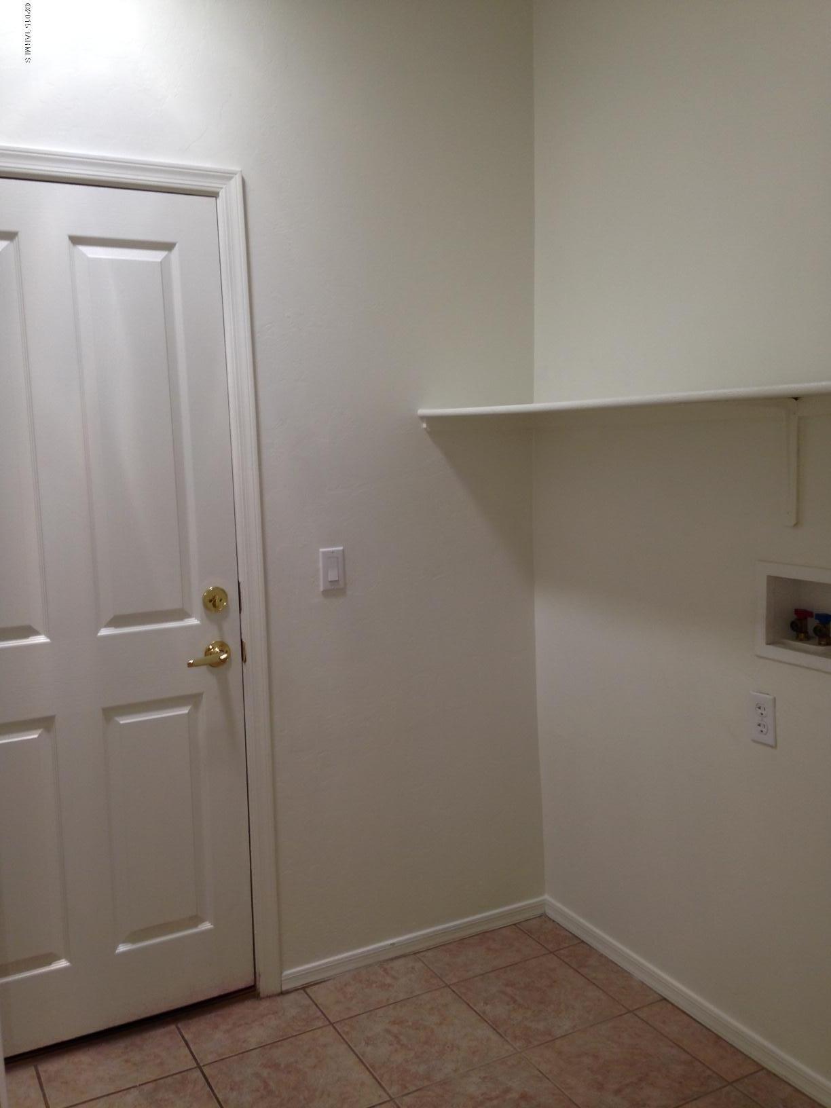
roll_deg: +0.9
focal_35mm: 33
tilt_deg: -5.9
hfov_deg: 42.9
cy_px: 554
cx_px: 416
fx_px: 1056
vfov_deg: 55.4
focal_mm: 4.12
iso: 50
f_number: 2.4
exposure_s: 1/27
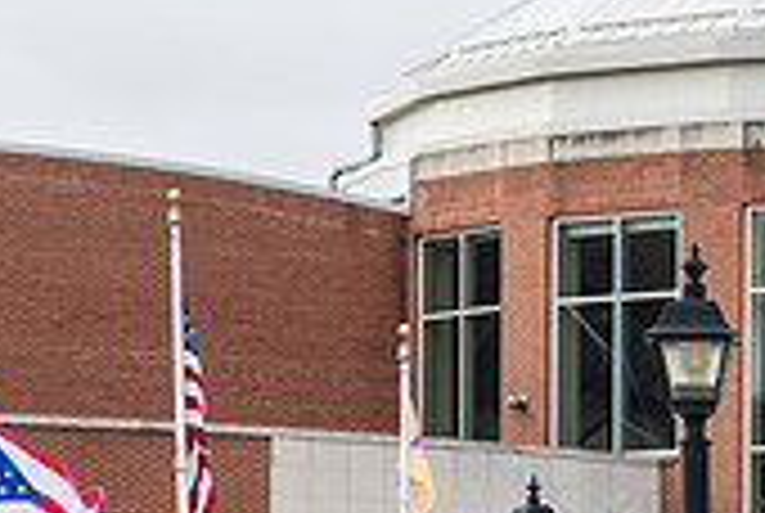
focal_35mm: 375
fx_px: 7983
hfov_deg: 5.4
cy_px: 664
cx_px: 1053
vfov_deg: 3.7
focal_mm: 110
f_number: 5.6
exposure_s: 1/500
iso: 320
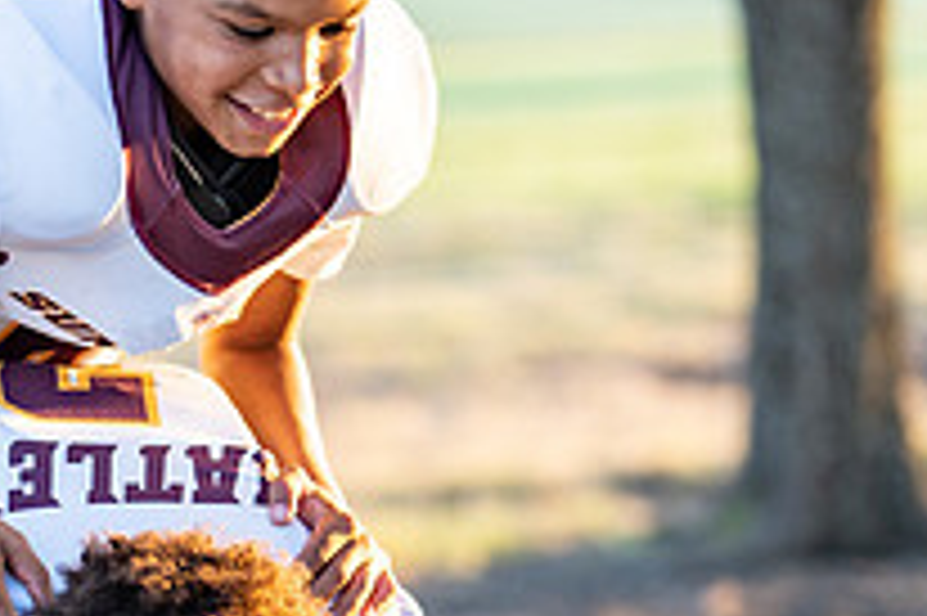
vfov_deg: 7.6
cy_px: 581
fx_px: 4631
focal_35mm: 180
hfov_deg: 11.4
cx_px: 208
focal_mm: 50
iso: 100
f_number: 1.2
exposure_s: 1/500
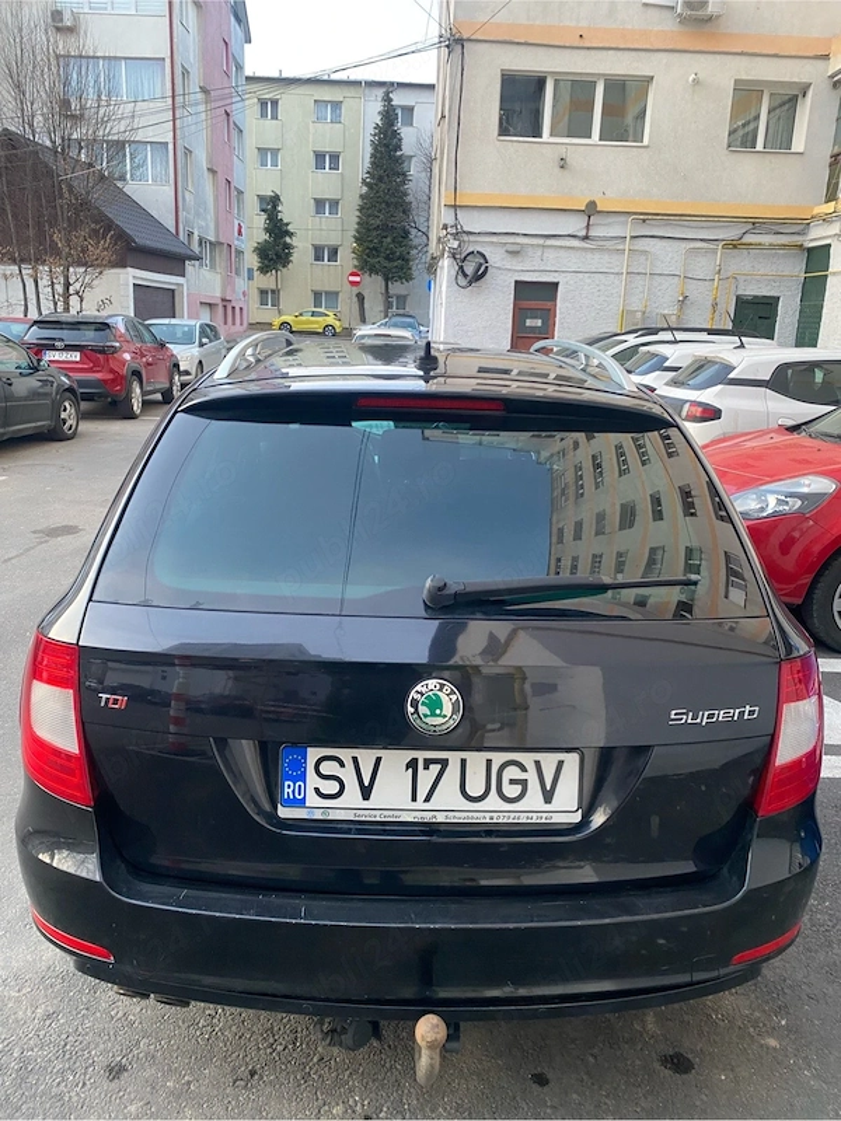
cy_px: 560
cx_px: 420
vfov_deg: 67.3
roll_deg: -3.4
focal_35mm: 26
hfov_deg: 53.1
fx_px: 842
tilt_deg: -14.1
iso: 125
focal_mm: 4.25
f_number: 1.8
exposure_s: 1/72
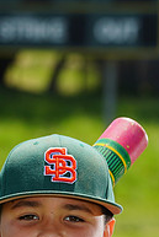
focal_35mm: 594
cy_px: 355
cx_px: 22
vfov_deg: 3.5
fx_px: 3928
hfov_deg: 2.3
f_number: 9
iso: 100
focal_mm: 198
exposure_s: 1/250
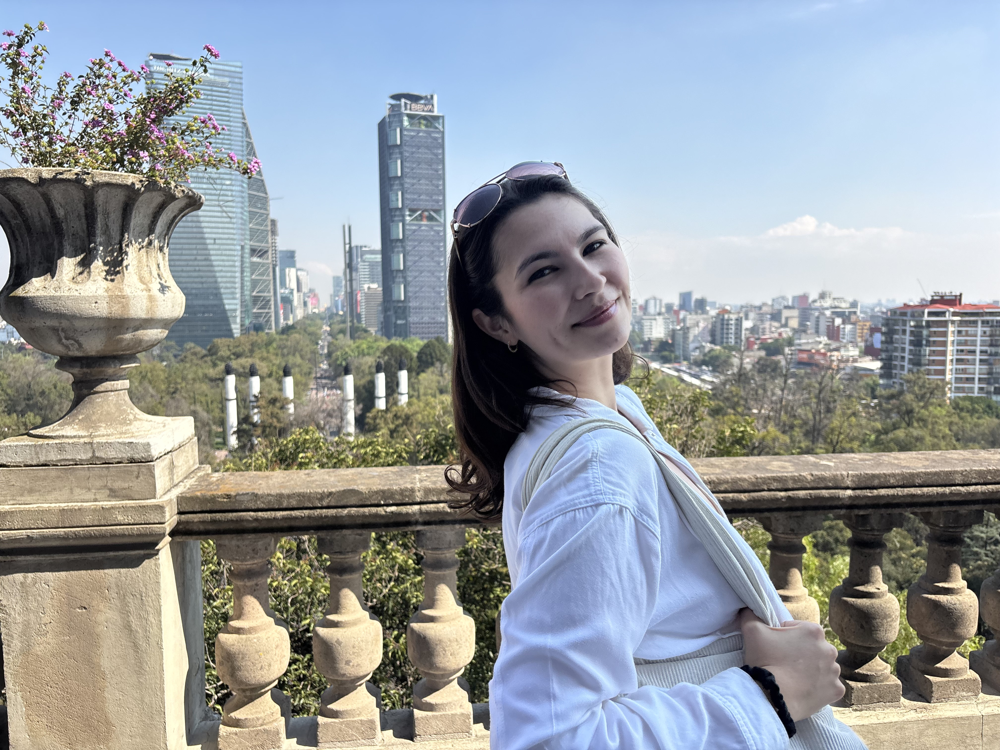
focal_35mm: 26
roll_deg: +0.6
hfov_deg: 67.3
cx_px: 500
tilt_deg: -5.3
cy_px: 375
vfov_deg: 53.1
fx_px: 751
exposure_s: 1/1783
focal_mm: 5.96
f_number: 1.6
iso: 50
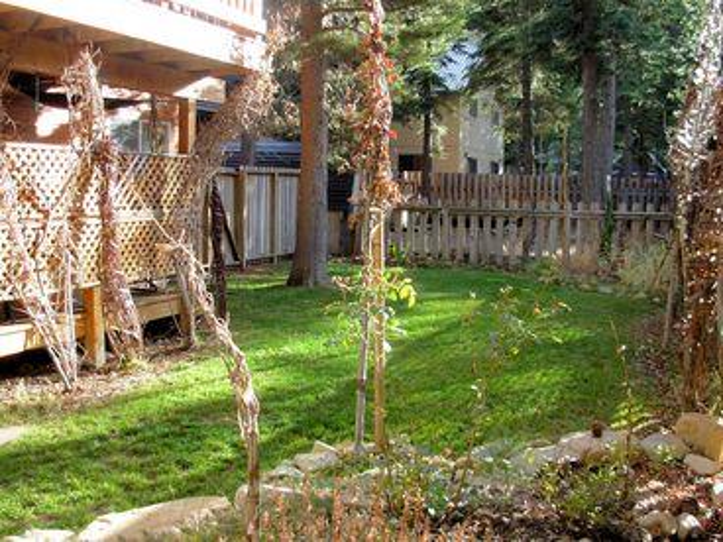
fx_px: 794
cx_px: 362
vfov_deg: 37.7
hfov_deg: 49.0
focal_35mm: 38
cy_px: 271
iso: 50
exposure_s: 1/121
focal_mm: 6.3
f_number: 2.9
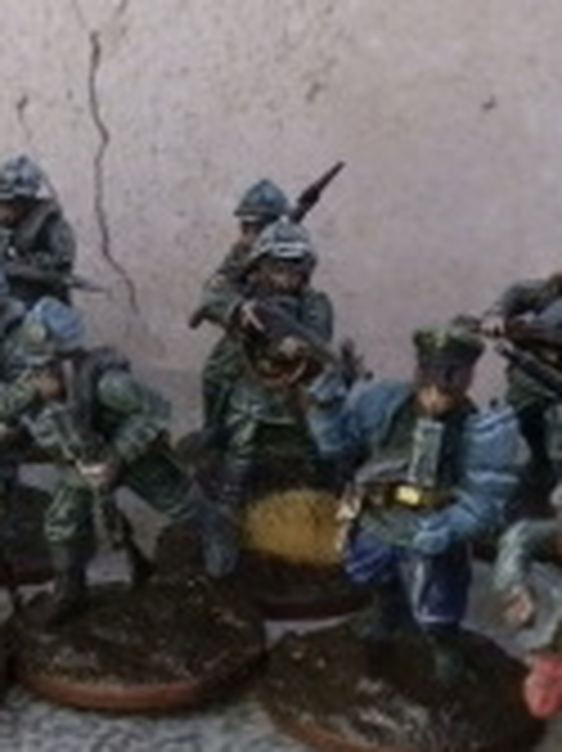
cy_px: 257
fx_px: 1951
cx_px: -139
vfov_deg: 21.7
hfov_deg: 15.7
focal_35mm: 90
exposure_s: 1/125
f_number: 3.1
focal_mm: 5
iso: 400
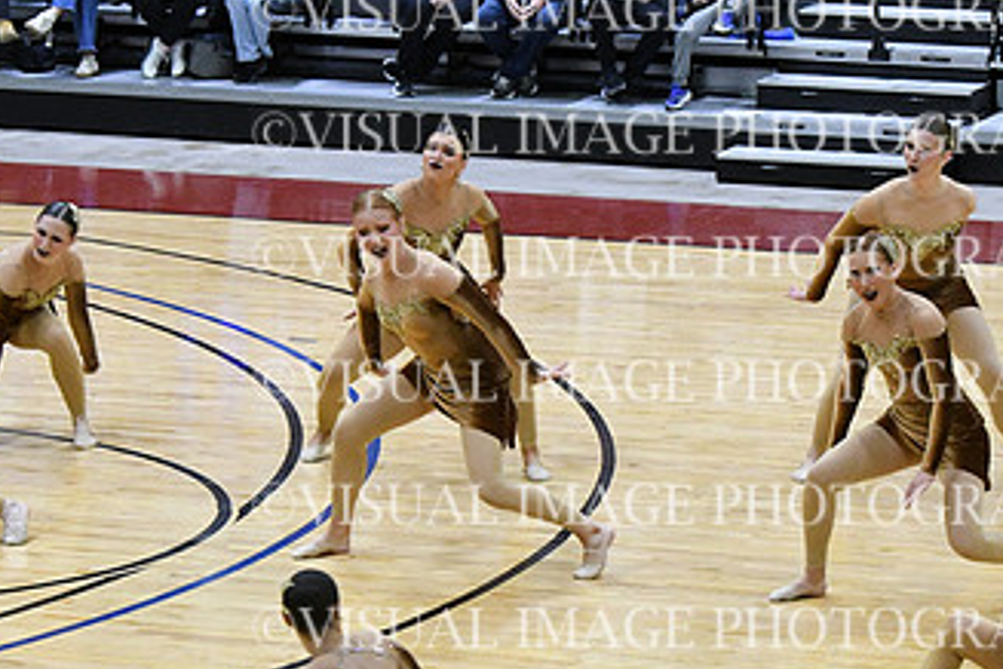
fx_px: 5182
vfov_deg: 7.4
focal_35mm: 186
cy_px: 566
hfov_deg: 11.0
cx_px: 696
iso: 5000
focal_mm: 70
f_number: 4
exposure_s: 1/400
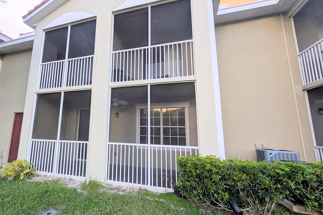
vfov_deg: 73.7
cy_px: 101
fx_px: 144
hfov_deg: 95.7
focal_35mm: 16
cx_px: 132
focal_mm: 2.02
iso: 53
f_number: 1.7
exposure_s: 1/173
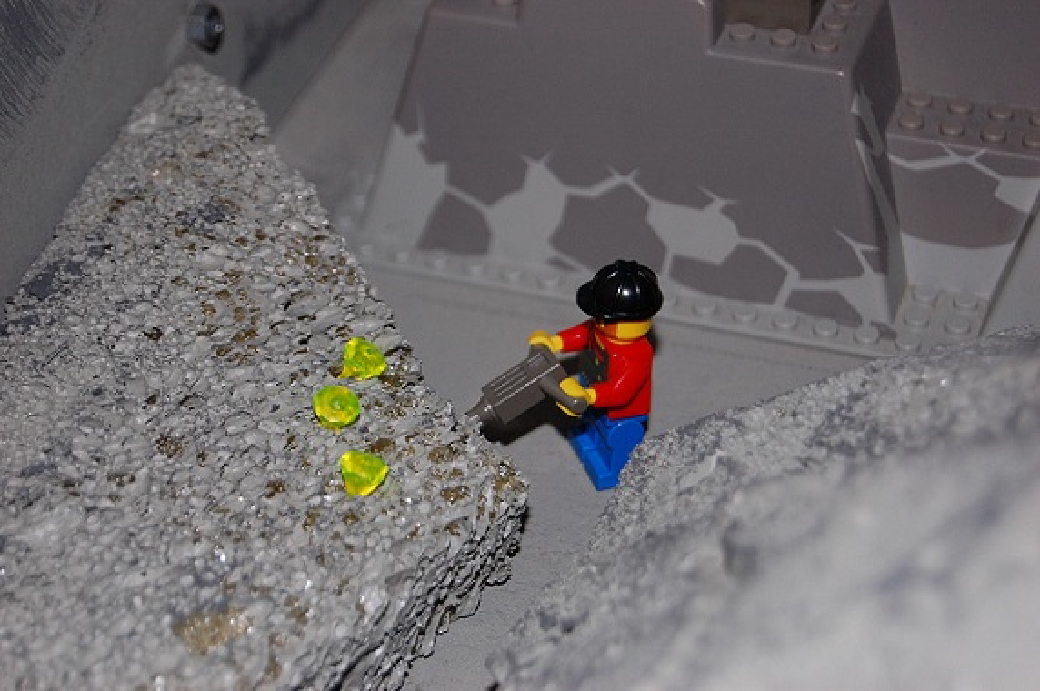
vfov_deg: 16.5
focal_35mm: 82
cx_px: 520
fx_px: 2381
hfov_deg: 24.6
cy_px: 346
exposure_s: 1/60
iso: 400
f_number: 5.6
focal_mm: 55
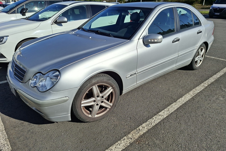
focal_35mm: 24
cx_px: 113
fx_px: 151
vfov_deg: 53.1
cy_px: 74
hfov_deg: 73.7
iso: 50
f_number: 1.8
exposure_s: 1/4975
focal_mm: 5.54
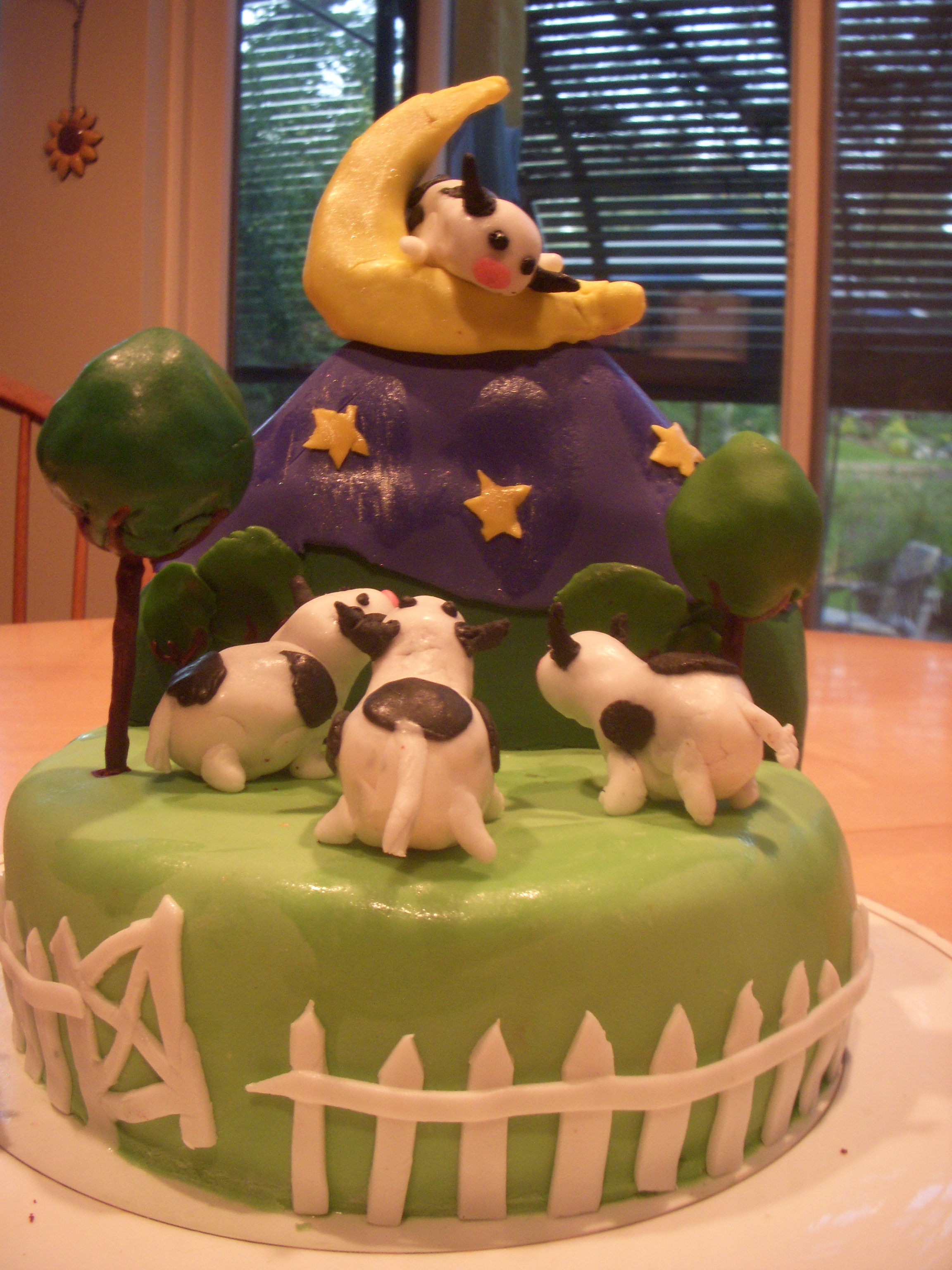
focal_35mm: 38
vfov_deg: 49.0
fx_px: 1393
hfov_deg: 37.7
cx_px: 476
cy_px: 635
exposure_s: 1/10
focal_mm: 6.3
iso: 200
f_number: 3.3
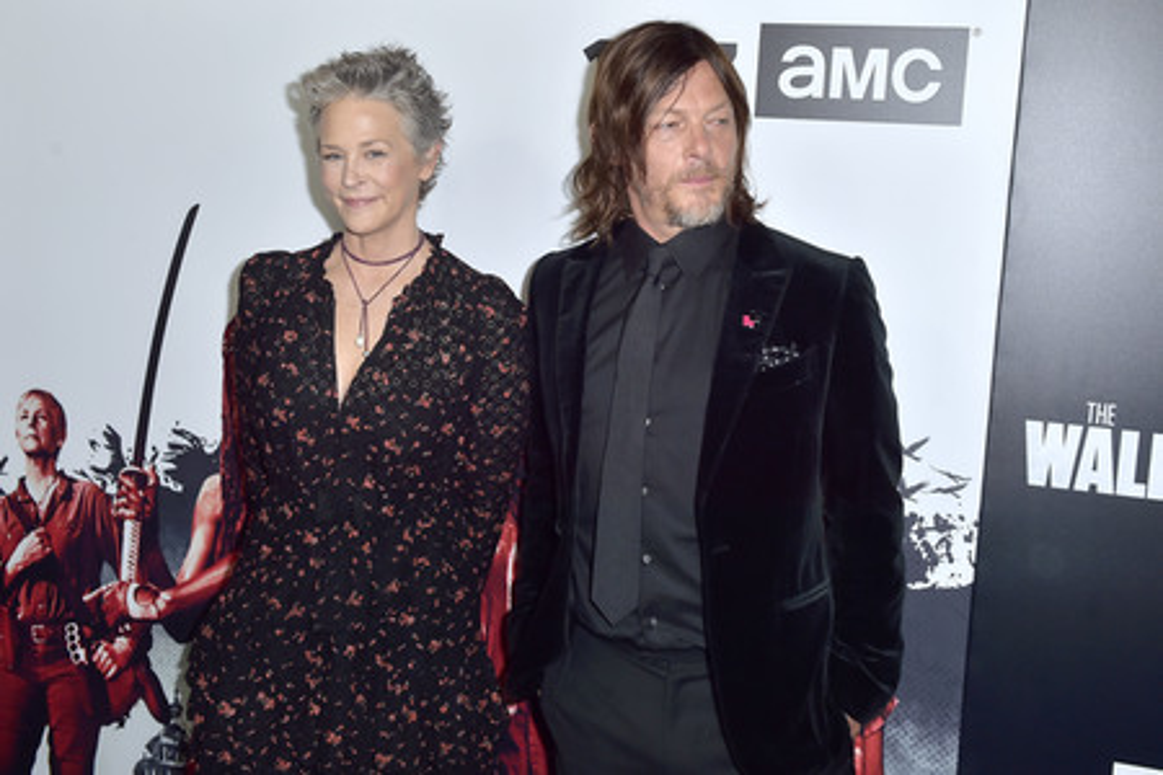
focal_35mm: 35
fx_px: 1131
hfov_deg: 54.4
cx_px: 582
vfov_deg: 37.9
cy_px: 388
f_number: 5.6
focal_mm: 35
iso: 400
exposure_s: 1/200
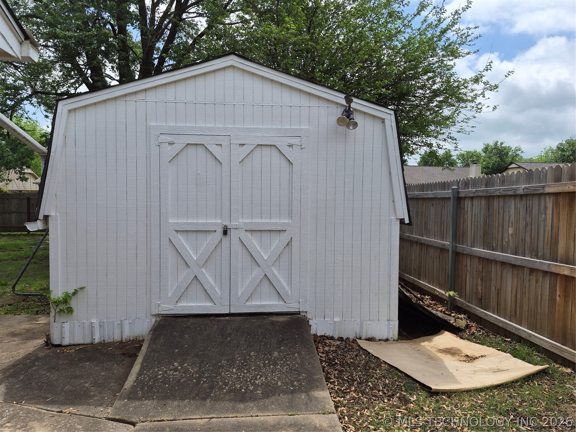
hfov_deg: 73.9
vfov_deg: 58.9
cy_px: 216
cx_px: 288
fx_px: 383
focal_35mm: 23
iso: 80
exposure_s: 1/6240
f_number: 1.8
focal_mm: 5.4
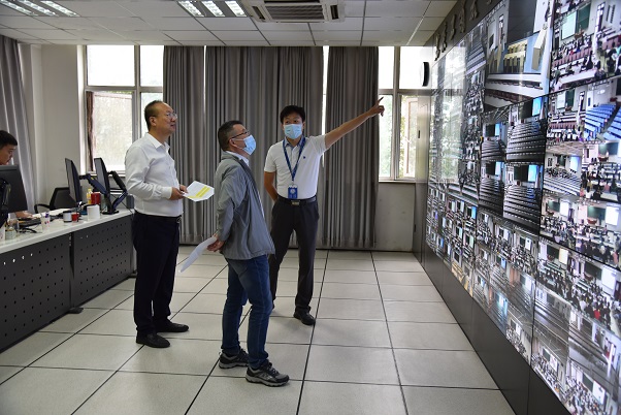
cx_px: 310
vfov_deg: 43.7
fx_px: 518
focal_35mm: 30
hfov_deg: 61.9
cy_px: 208
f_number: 4
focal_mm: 30
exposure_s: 1/60
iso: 900
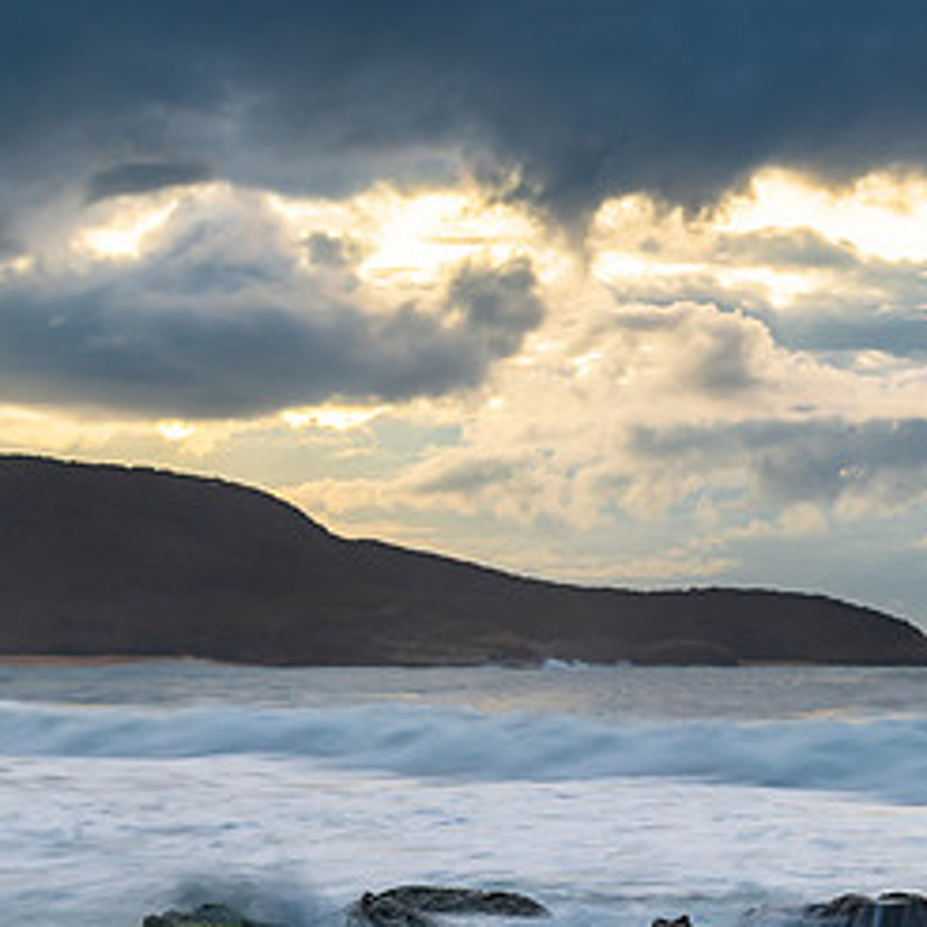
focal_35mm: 102
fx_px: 3090
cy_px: 694
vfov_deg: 17.0
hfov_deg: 16.7
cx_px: 955
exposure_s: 1/1.67
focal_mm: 48
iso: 160
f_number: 8
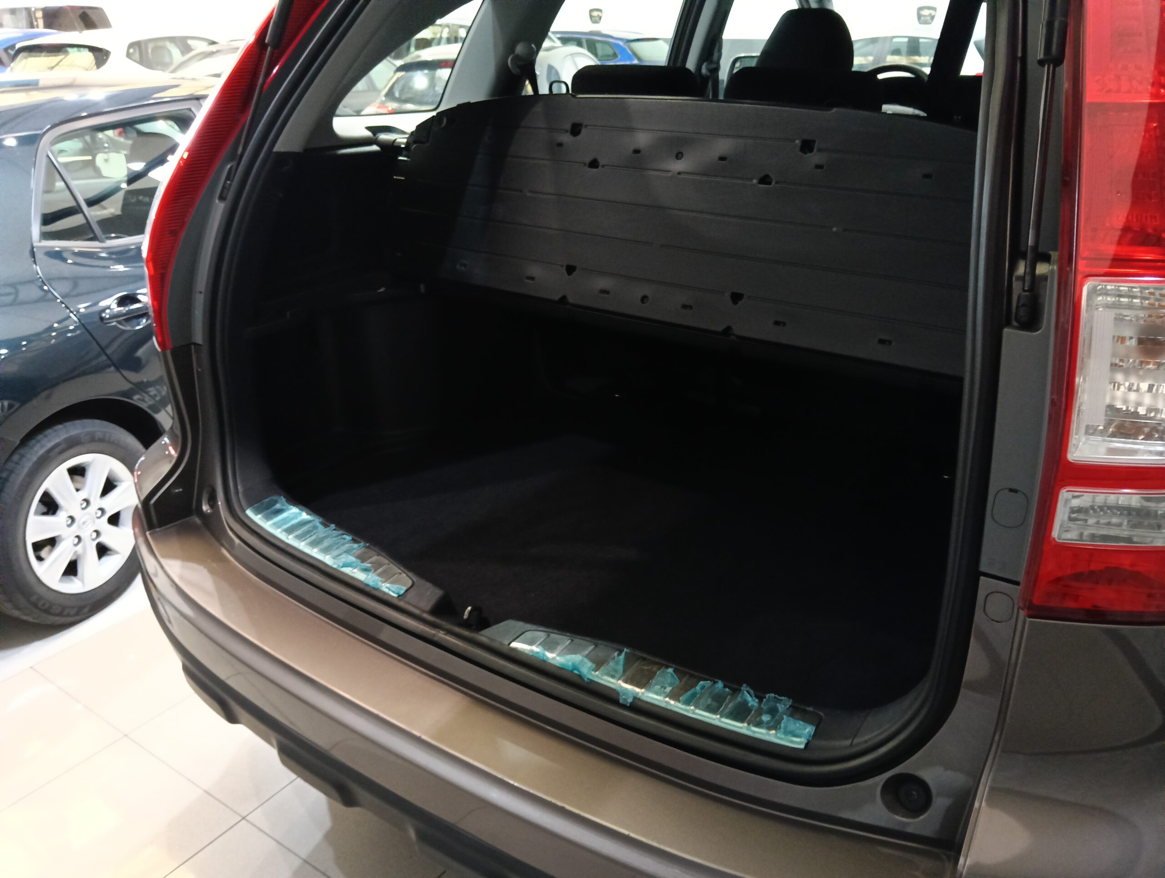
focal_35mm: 27
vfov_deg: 51.5
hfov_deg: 65.2
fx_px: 910
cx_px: 582
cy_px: 439
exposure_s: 1/20
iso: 1600
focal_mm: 3.98
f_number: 16
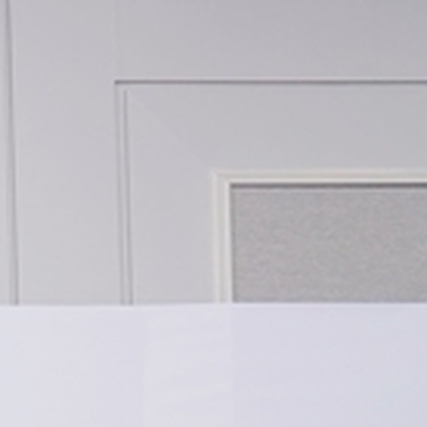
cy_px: 503
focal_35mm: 191
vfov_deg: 9.1
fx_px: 2666
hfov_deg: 8.5
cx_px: -514
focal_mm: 31
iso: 400
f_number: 6.3
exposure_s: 1/125
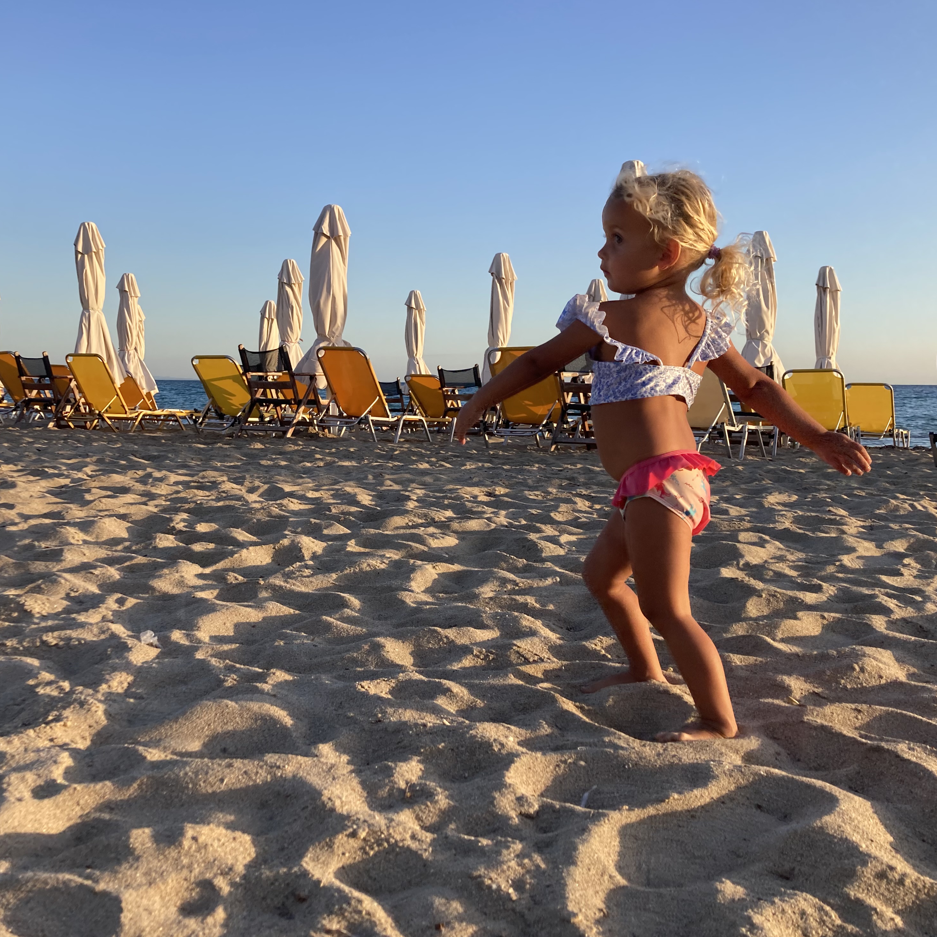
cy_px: 465
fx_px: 1041
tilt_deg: -2.2
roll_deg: -1.0
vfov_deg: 48.5
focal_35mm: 34
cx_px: 416
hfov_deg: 48.4
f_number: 1.8
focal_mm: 3.99
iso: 20
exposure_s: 1/774
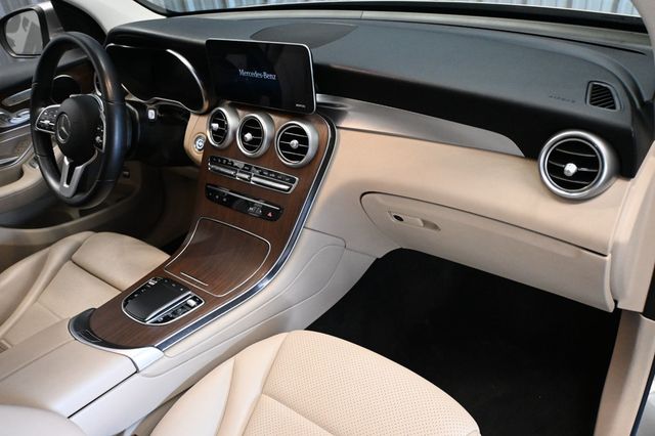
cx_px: 328
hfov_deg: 63.2
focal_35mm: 29
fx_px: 532
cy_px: 218
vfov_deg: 44.6
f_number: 3.8
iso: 3200
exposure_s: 1/80
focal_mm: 19.5
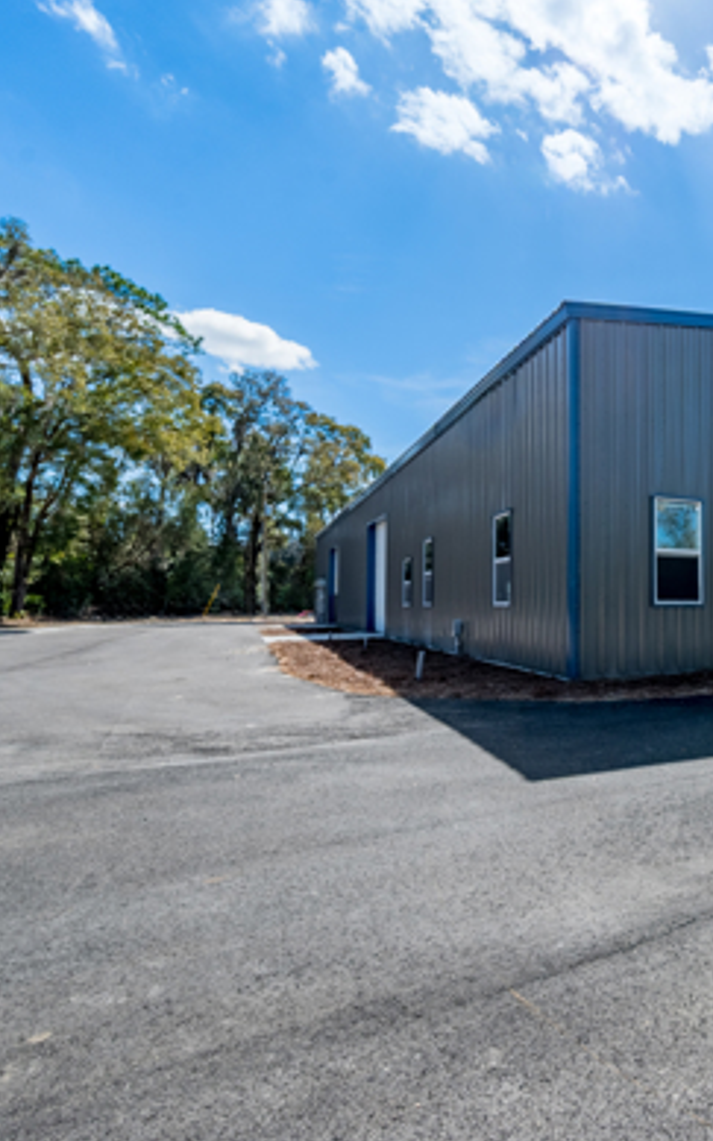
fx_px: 684
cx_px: 703
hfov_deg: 46.6
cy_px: 575
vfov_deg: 79.7
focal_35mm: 22
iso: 400
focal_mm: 14
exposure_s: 1/5000
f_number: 8
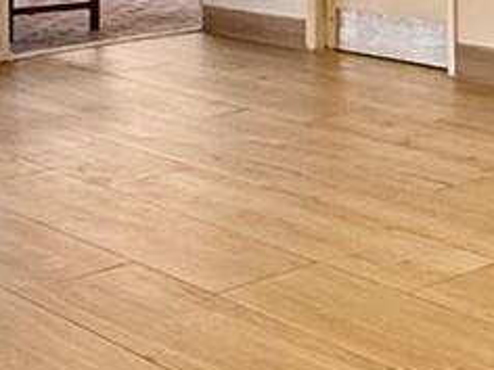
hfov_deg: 18.7
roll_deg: +0.6
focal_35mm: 95
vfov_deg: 14.6
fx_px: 1356
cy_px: -169
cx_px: 701
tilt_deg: +0.0
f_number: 2.2
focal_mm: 2.22
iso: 125
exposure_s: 1/99
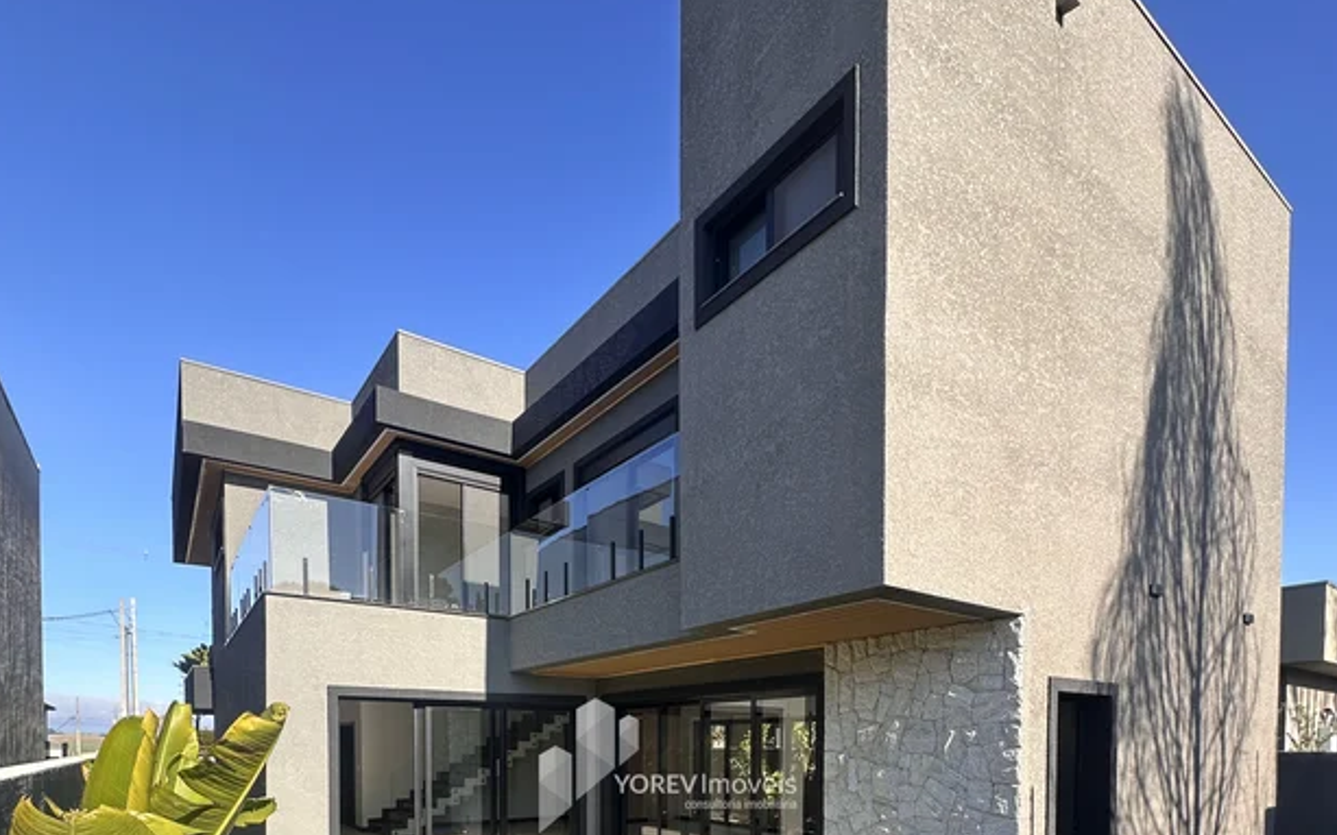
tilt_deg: -1.4
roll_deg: -0.5
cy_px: 765
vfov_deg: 51.9
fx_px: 729
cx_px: 665
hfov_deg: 85.1
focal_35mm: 20
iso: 40
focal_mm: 2.22
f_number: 2.2
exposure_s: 1/578
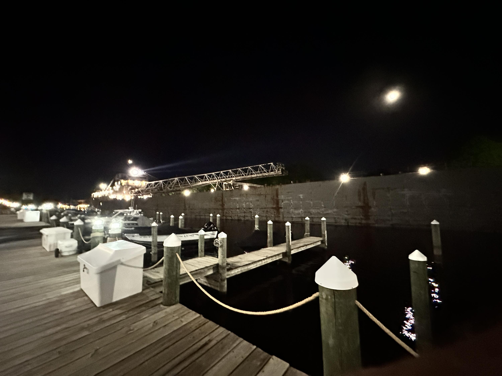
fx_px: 203
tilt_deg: +5.6
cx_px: 251
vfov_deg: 85.7
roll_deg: +1.1
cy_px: 188
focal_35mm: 14
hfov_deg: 102.1
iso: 3200
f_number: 2.2
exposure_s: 1/15
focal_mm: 2.22
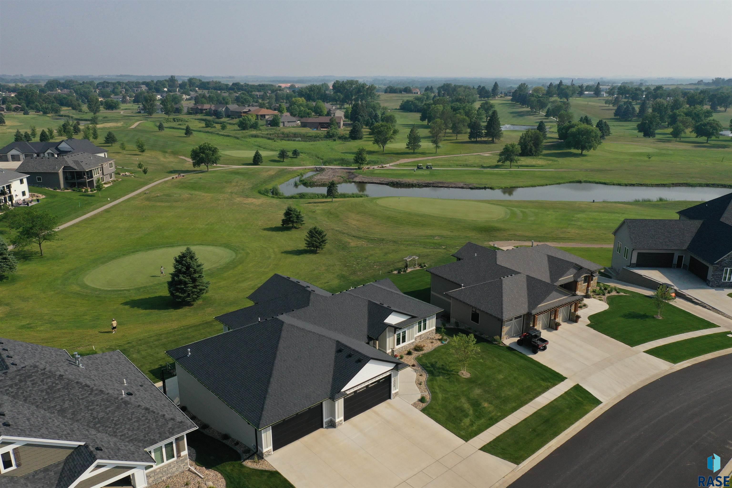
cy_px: 244
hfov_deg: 65.5
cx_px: 366
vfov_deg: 46.4
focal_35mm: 28
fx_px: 569
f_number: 5.6
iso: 200
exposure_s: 1/100
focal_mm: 10.26
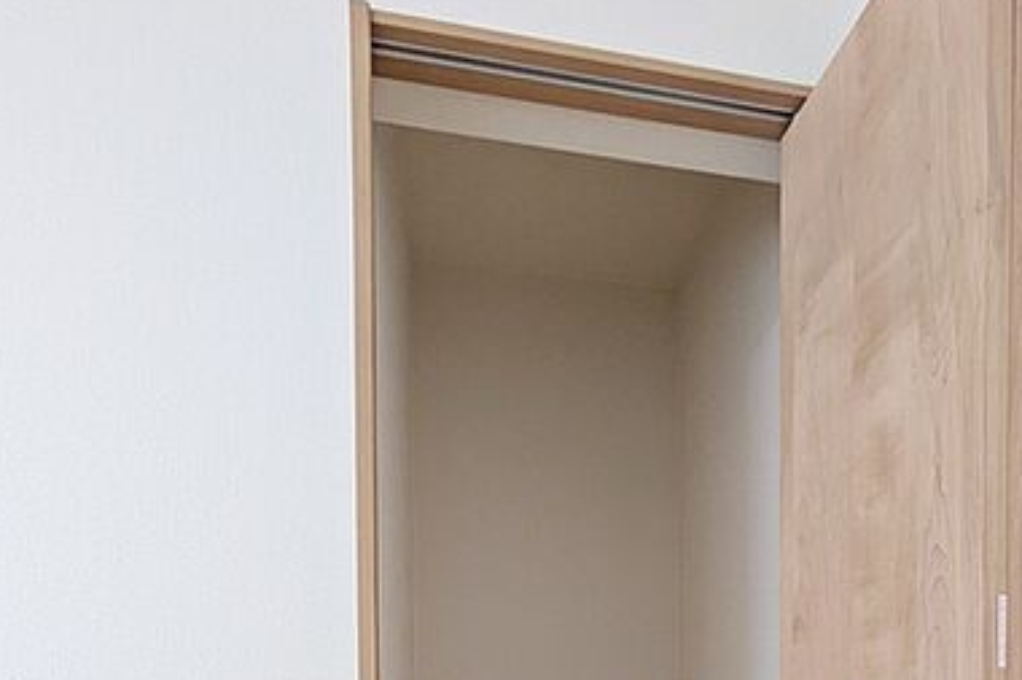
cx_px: 567
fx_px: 653
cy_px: 745
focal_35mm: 23
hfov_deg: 75.9
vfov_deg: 43.1
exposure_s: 1/50
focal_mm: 1.83
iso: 200
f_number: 2.2
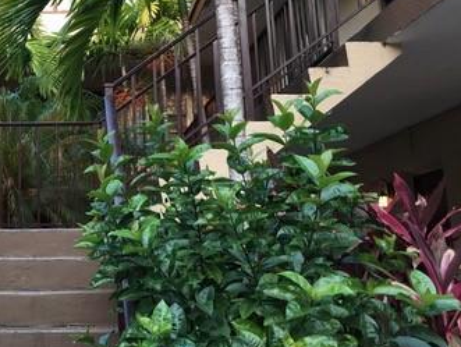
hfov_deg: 32.5
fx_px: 747
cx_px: 40
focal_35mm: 56
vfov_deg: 25.8
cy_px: 77
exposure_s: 1/60
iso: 32
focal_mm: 4.15
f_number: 2.2
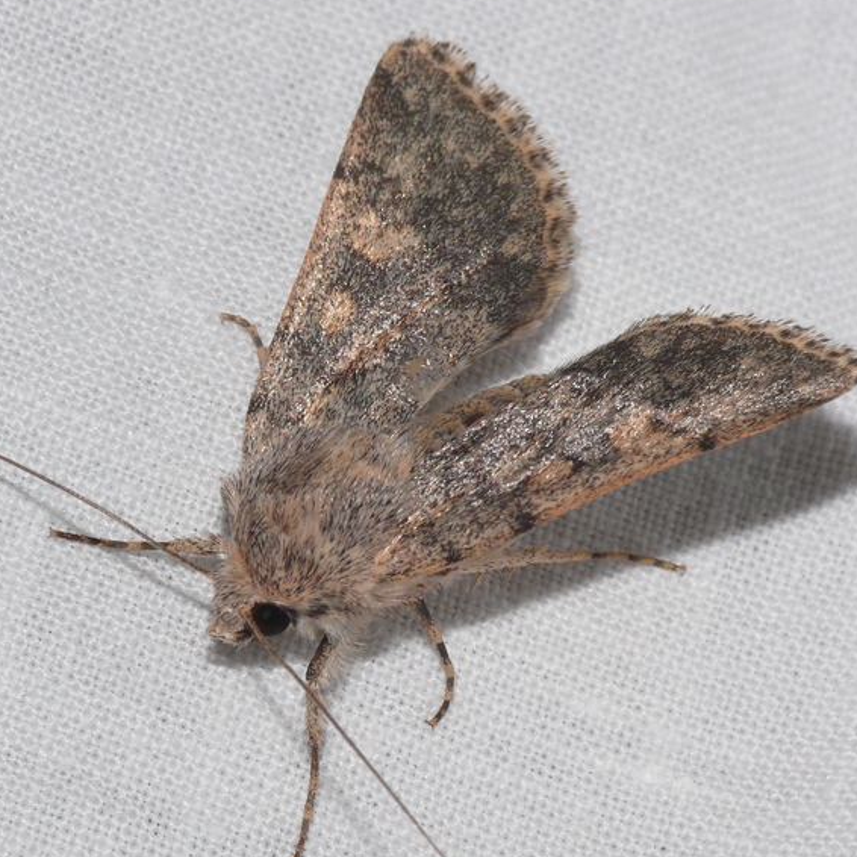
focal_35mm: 257
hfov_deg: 6.8
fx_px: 7199
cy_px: 462
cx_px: 370
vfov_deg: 6.8
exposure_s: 1/640
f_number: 11
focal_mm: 40.8
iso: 200
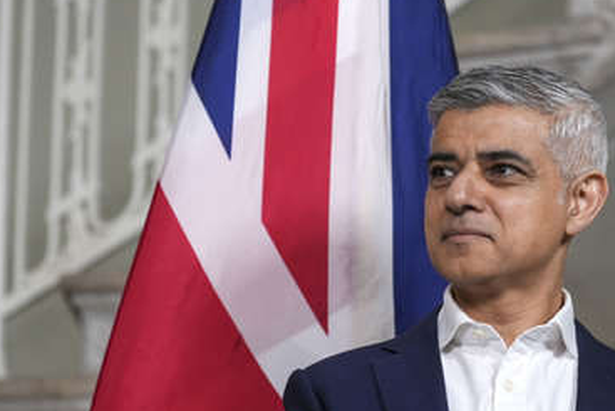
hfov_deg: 10.0
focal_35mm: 206
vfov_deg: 6.7
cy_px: 242
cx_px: 354
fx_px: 3520
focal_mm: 168
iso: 3200
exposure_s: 1/400
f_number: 5.6
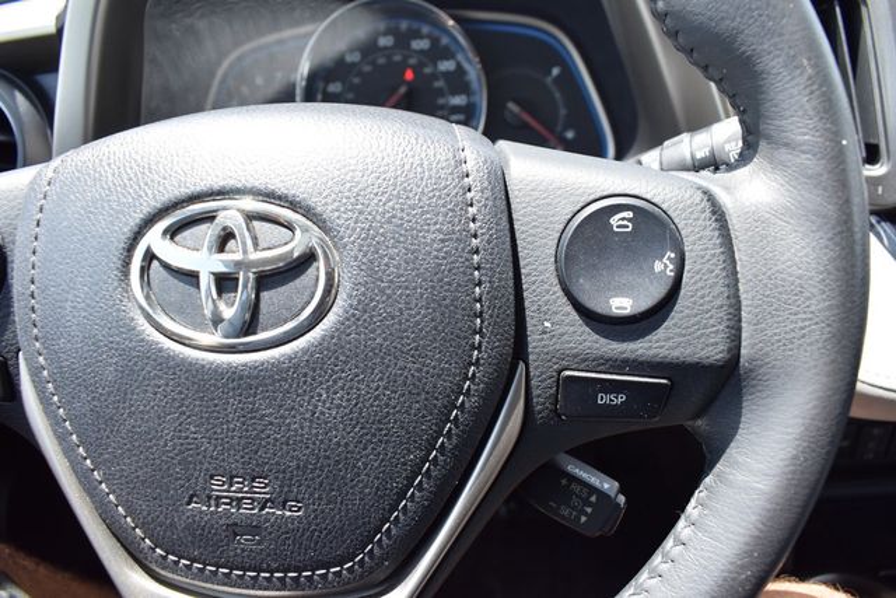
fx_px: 672
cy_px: 299
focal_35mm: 27
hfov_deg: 67.4
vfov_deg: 48.0
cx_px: 448
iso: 400
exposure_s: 1/250
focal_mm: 18
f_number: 5.6
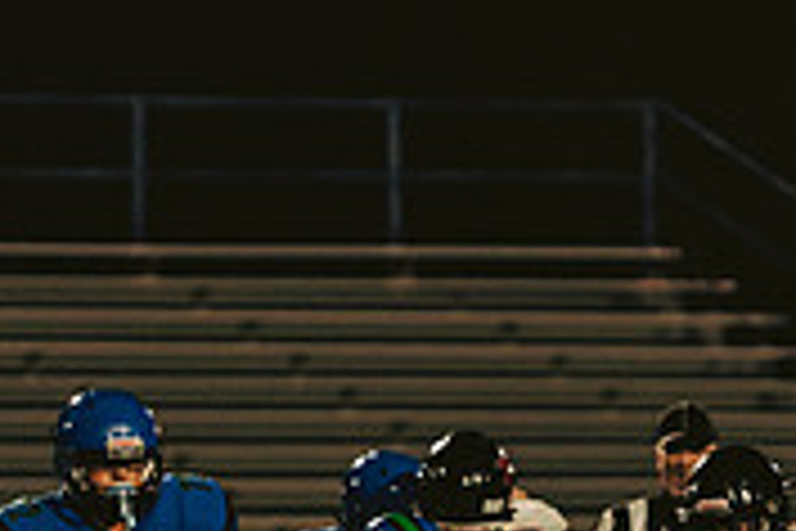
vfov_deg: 1.8
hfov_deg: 2.7
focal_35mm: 757
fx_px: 16737
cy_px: 715
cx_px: 352
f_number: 2.8
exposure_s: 1/1000
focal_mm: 195
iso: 2500
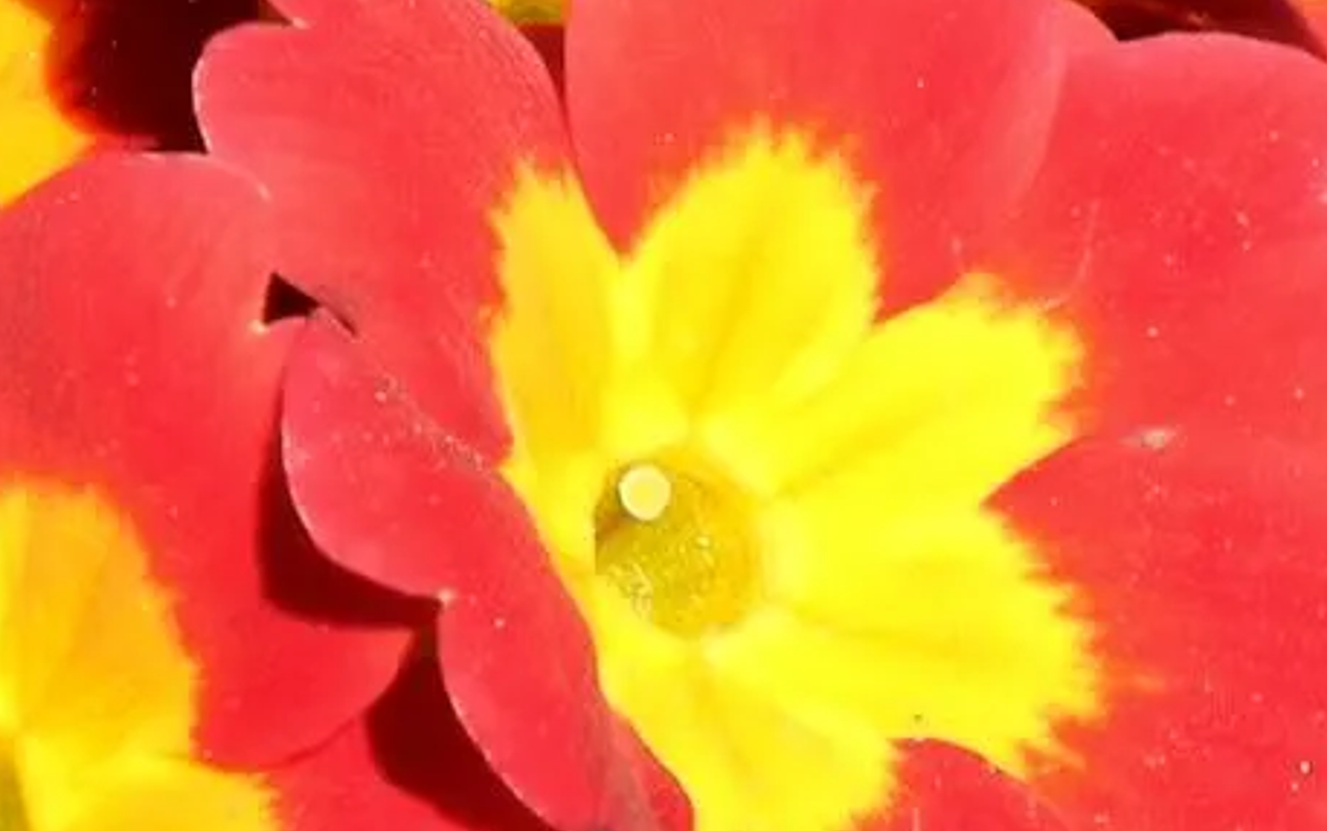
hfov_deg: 5.8
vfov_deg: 3.6
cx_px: 328
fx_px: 13060
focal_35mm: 361
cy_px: 645
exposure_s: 1/496
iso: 160
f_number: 4.6
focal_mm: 27.4
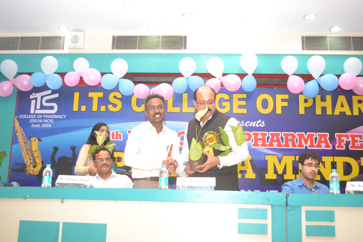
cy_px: 121
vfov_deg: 34.2
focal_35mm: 39
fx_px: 393
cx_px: 182
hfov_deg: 49.6
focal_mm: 26
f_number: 5
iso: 1600
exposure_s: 1/60
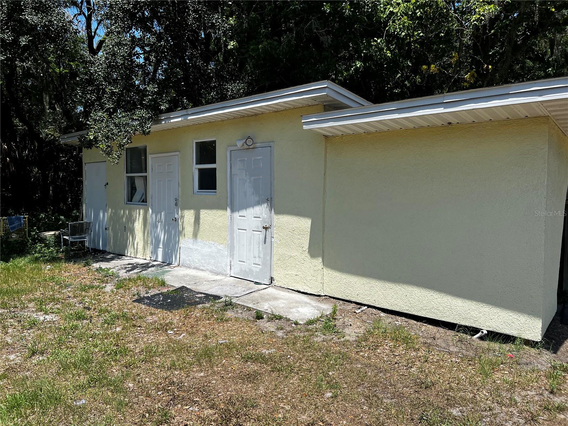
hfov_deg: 67.3
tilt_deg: -2.4
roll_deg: +0.1
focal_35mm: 26
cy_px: 213
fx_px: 427
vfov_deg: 53.1
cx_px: 284
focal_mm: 5.7
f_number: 1.5
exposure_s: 1/4274
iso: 50
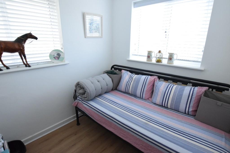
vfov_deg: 67.4
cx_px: 115
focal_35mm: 18
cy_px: 76
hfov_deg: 90.0
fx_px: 115
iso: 3200
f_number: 5
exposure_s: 1/125
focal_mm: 12
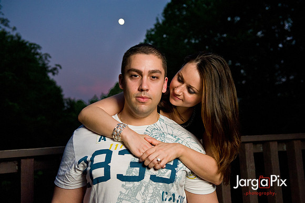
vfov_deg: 28.0
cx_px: 152
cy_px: 102
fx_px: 406
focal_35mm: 48
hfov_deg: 41.1
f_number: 4
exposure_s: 1/500
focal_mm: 48
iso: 1600
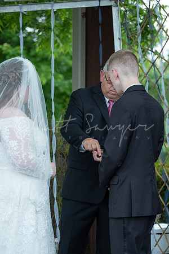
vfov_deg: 10.3
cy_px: 127
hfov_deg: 6.9
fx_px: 1401
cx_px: 84
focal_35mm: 199
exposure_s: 1/800
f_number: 4.7
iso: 800
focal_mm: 132.9
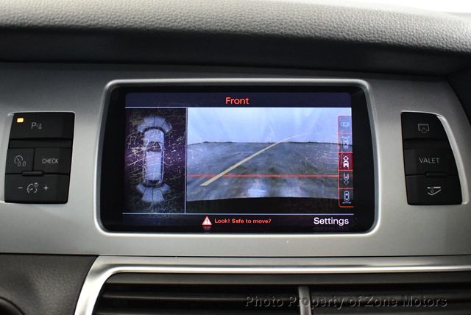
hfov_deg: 53.1
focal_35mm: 36
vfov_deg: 36.9
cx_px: 236
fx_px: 471
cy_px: 158
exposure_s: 1/60
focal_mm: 18
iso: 5000
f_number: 3.5
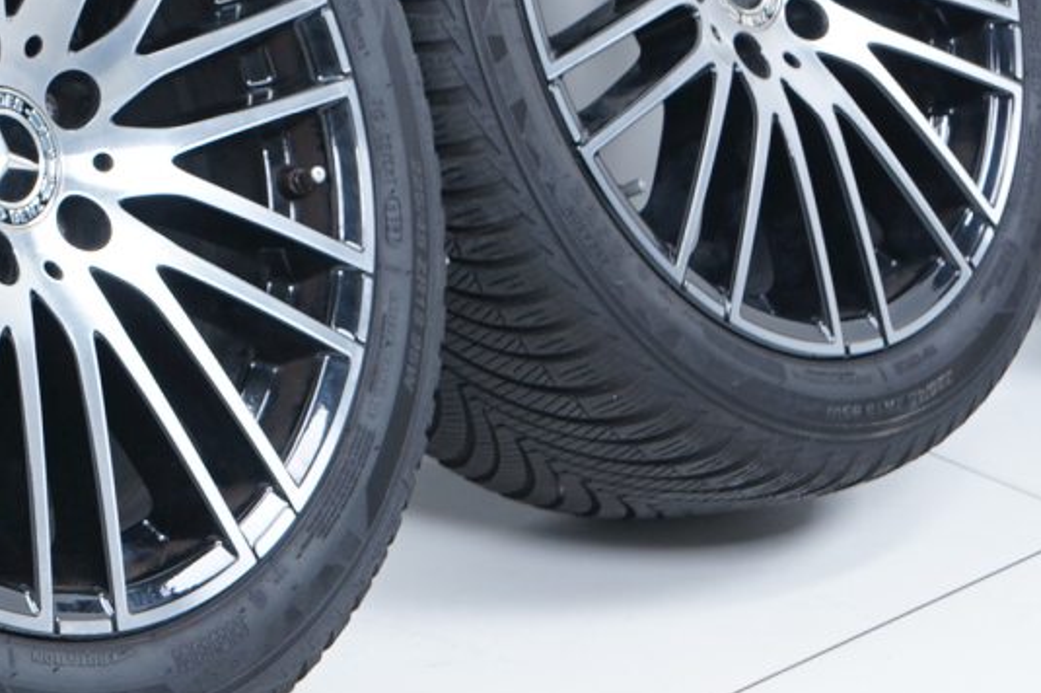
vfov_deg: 11.2
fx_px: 3526
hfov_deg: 15.9
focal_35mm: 122
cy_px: 112
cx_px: -327
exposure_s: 1/100
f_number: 7.1
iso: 250
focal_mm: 34
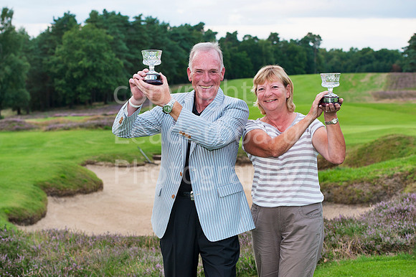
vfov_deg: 19.4
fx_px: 808
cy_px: 138
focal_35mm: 70
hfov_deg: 28.9
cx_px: 208
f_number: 6.3
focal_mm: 70
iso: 640
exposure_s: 1/125
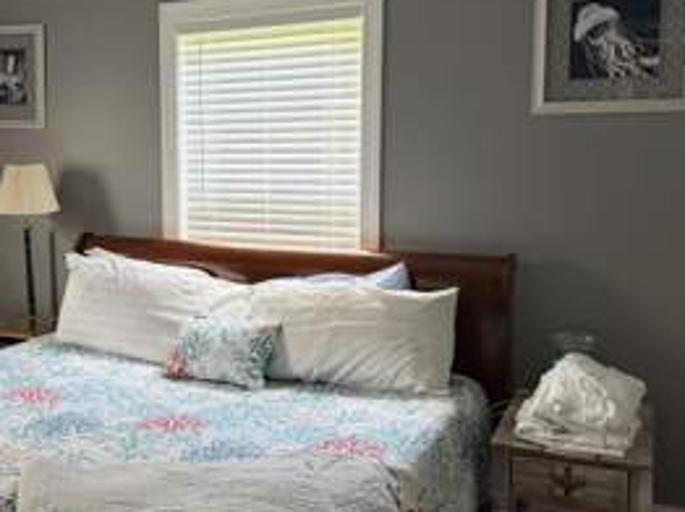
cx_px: 146
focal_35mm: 44
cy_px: 221
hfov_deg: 41.3
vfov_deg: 32.8
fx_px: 870
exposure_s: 1/60
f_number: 1.78
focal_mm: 6.76
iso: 500
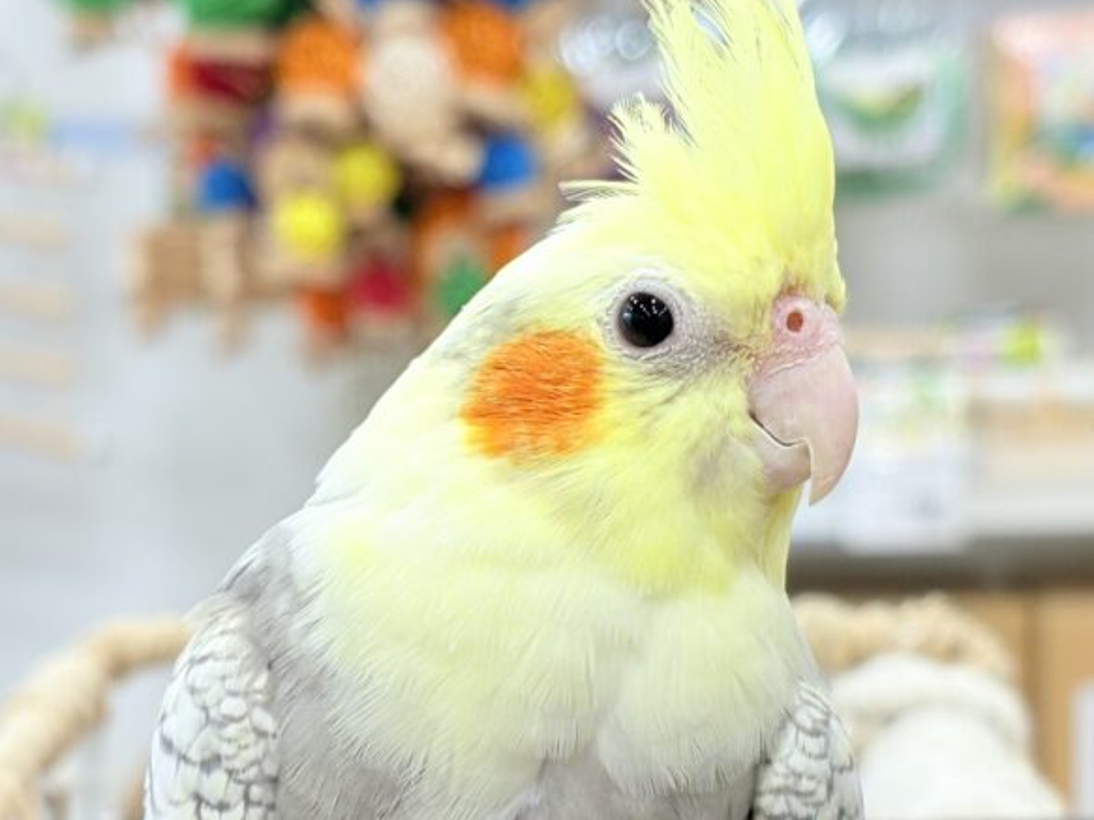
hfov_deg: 18.4
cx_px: 584
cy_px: 587
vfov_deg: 13.8
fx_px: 3381
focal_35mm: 107
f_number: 1.6
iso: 40
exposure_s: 1/50
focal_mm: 5.96
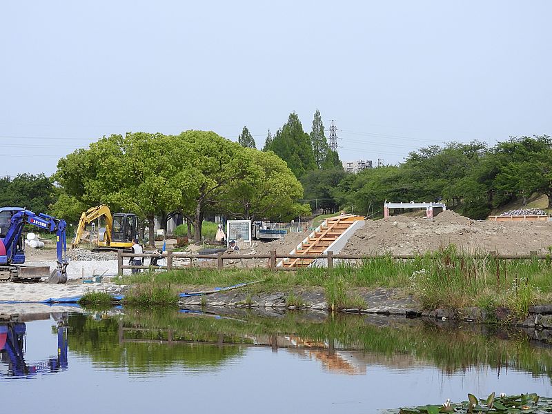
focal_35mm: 105
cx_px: 276
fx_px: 1674
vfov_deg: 14.1
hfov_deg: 18.7
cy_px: 207
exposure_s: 1/2000
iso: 220
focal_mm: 18.7
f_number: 4
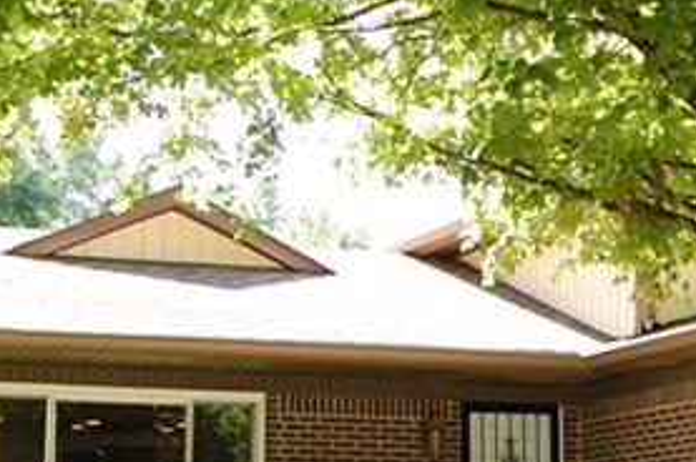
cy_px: 309
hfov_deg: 16.5
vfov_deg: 11.2
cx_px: 676
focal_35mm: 122
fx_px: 2356
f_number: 5.6
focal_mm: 22
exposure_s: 1/125
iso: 320
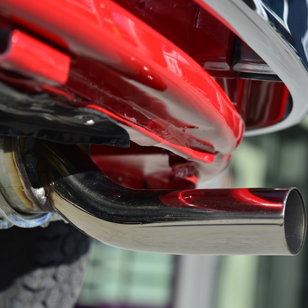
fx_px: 1450
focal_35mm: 144
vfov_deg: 12.1
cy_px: 154
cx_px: 194
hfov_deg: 12.1
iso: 100
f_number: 6.3
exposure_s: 1/160
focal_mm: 112
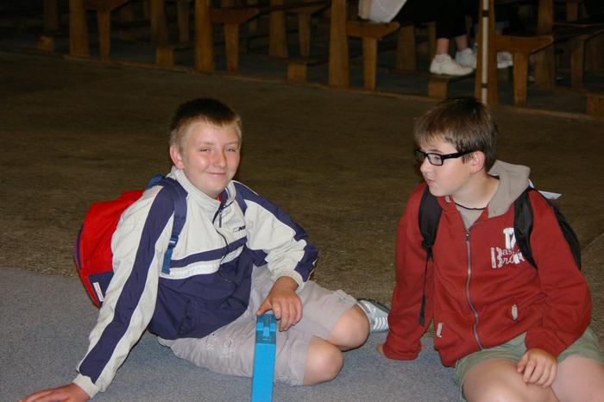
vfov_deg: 14.5
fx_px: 1585
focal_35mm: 94
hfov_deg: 21.6
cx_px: 302
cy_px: 201
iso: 800
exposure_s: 1/90
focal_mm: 63
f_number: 5.6
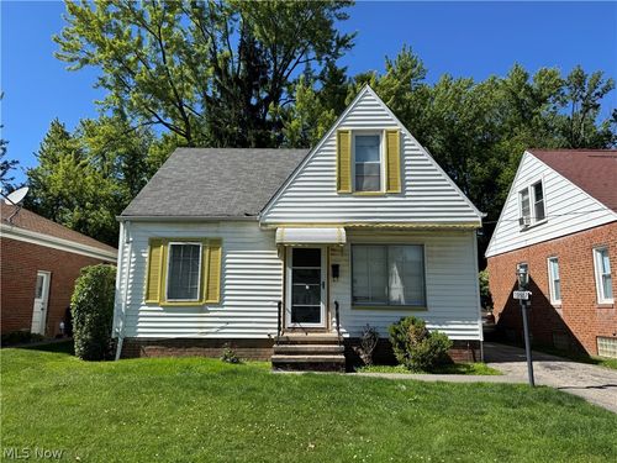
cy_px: 232
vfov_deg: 56.8
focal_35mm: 24
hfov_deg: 71.6
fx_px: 428
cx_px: 308
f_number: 1.78
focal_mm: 6.76
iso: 80
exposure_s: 1/3802
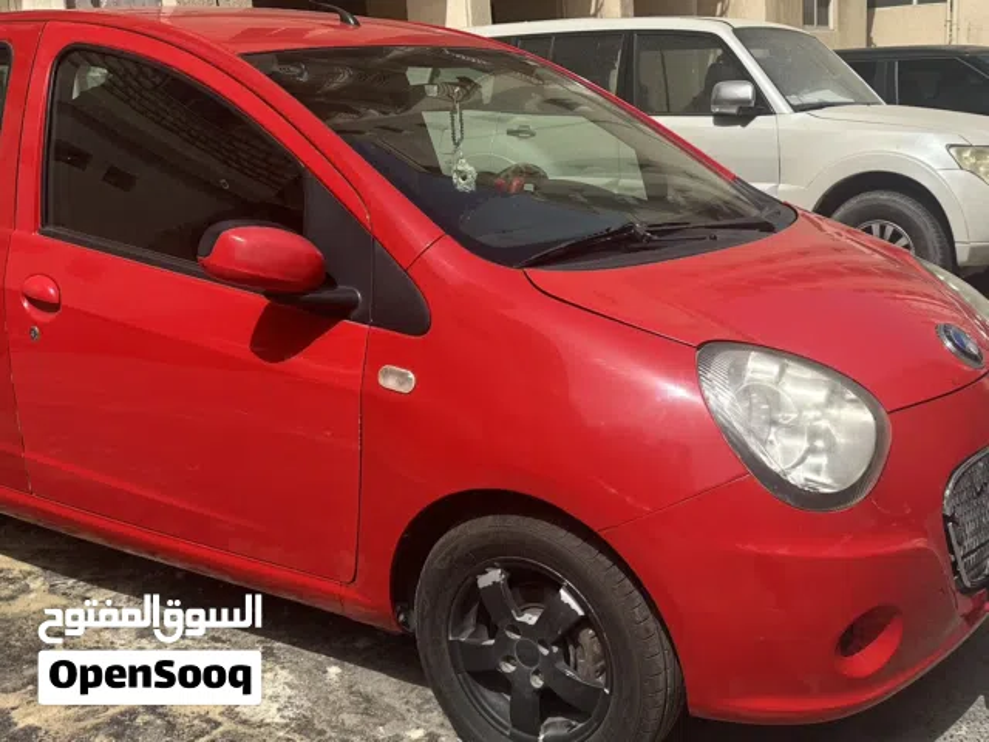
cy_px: 371
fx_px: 686
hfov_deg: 71.6
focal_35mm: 24
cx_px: 494
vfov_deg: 56.8
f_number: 1.78
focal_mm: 6.86
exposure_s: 1/4348
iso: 80
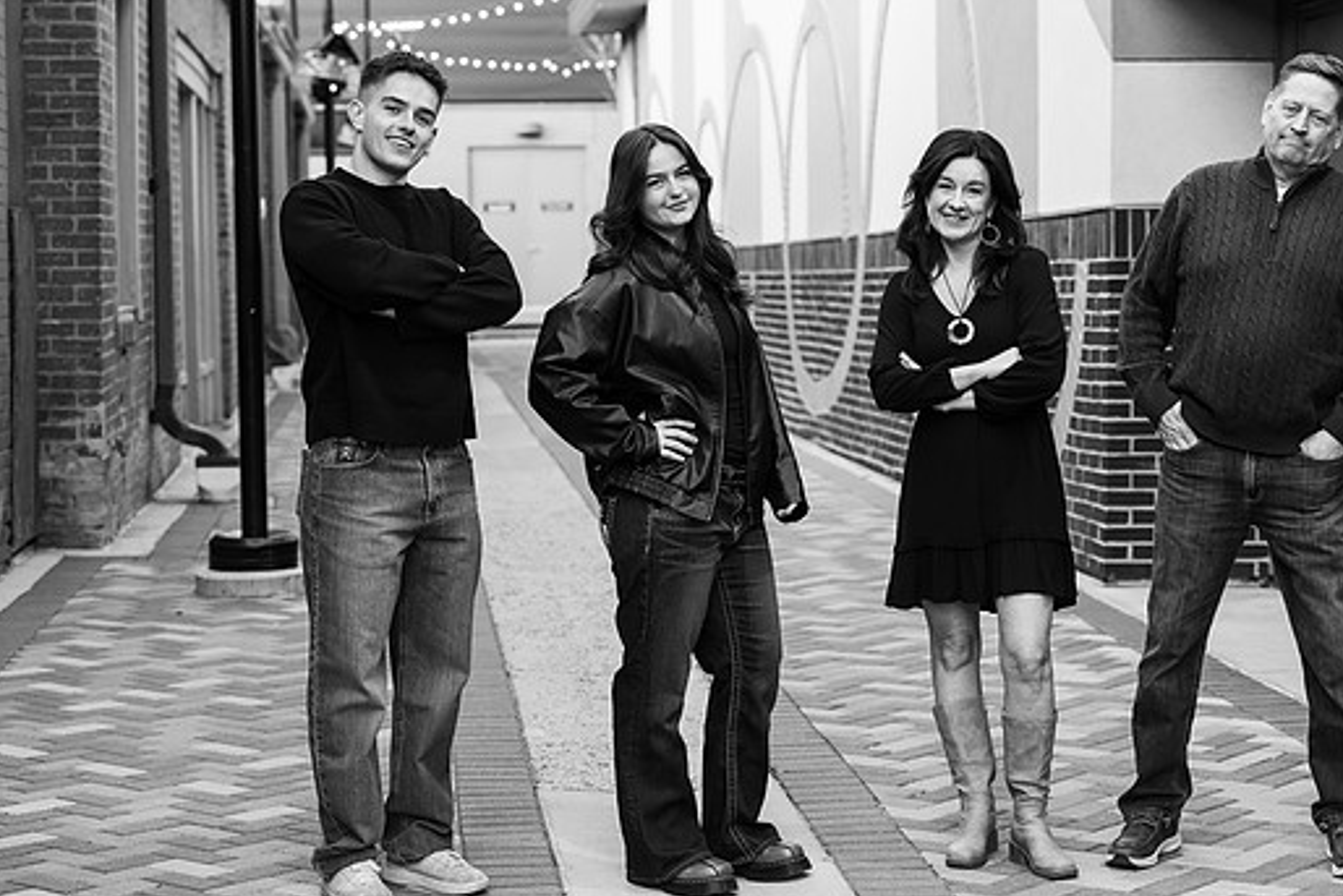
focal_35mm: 79
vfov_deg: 17.3
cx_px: 729
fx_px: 2948
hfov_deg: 25.7
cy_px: 485
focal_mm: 70
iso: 640
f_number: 4
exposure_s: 1/125
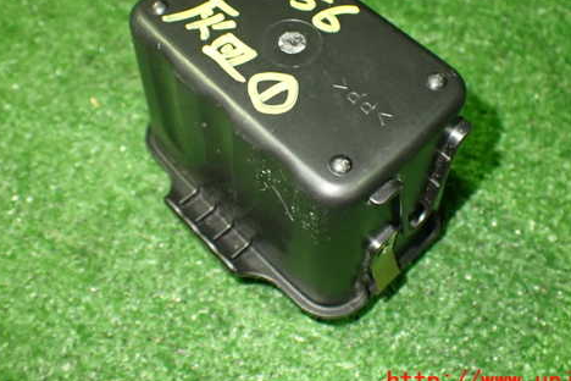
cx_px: 296
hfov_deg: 48.4
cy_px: 123
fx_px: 634
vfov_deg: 33.1
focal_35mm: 40
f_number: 2.3
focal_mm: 5.4
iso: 800
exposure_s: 1/30
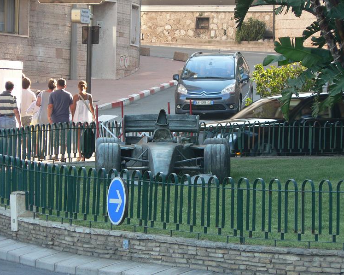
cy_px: 138
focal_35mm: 320
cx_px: 171
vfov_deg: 4.8
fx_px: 3257
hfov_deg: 6.0
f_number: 3.6
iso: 80
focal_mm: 51
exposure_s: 1/125
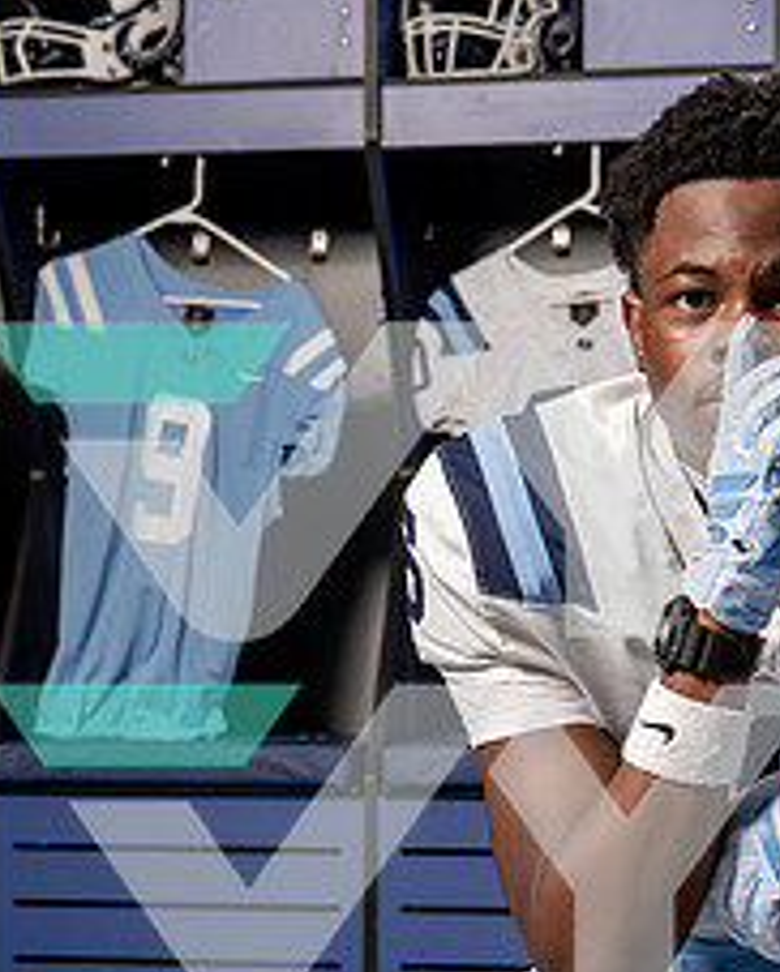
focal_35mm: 120
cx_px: 328
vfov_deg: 15.9
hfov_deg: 12.9
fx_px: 3458
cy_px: 835
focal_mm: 42
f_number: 5.6
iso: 500
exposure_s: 1/250
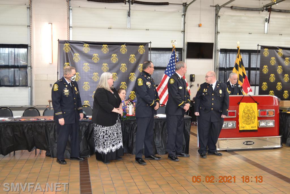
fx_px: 314
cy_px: 97
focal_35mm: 39
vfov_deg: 34.2
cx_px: 145
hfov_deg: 49.5
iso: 1000
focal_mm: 26
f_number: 4
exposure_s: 1/60
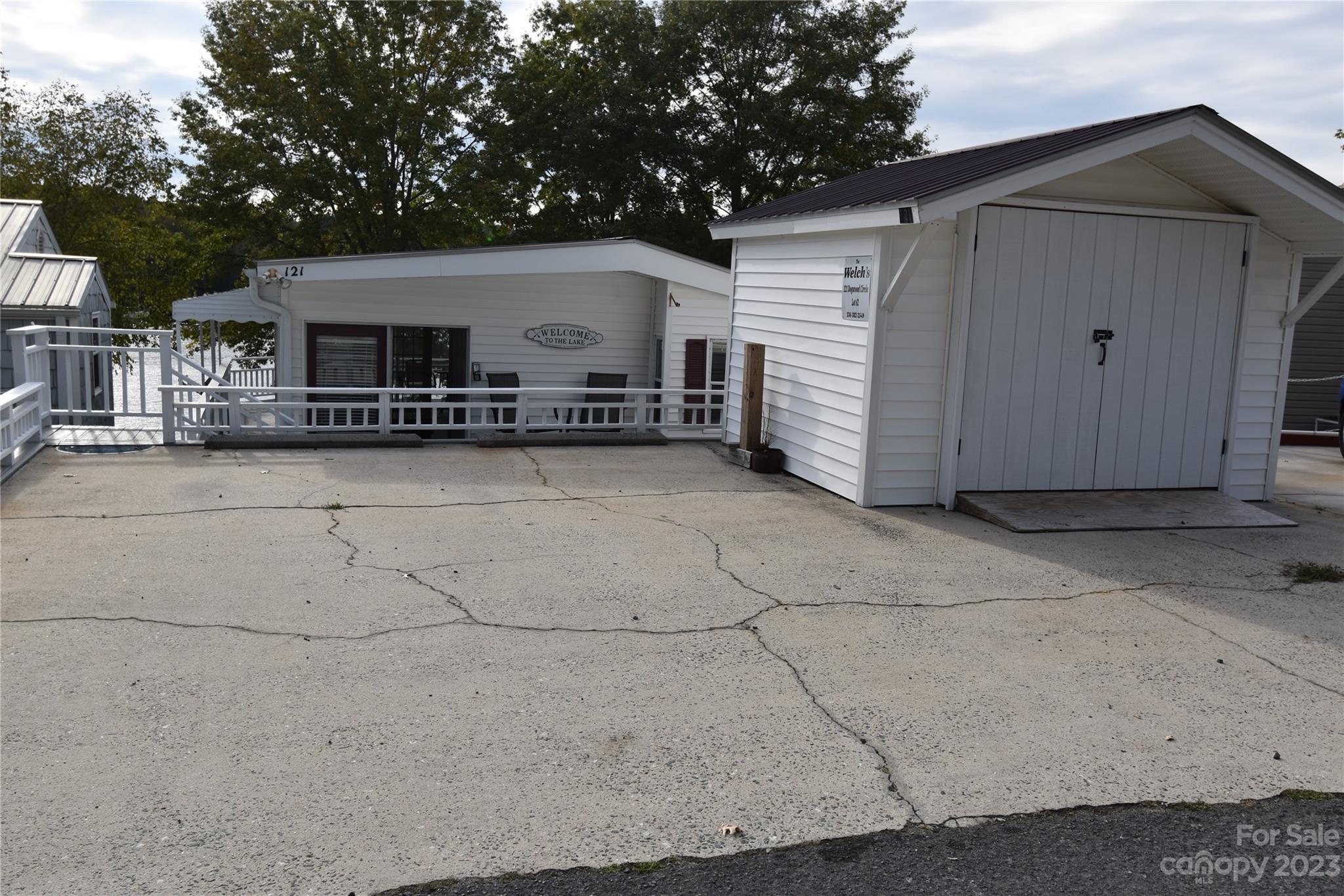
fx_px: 1120
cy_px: 448
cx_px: 672
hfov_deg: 61.9
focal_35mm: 30
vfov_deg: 43.6
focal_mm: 20
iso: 100
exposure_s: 1/250
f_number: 8
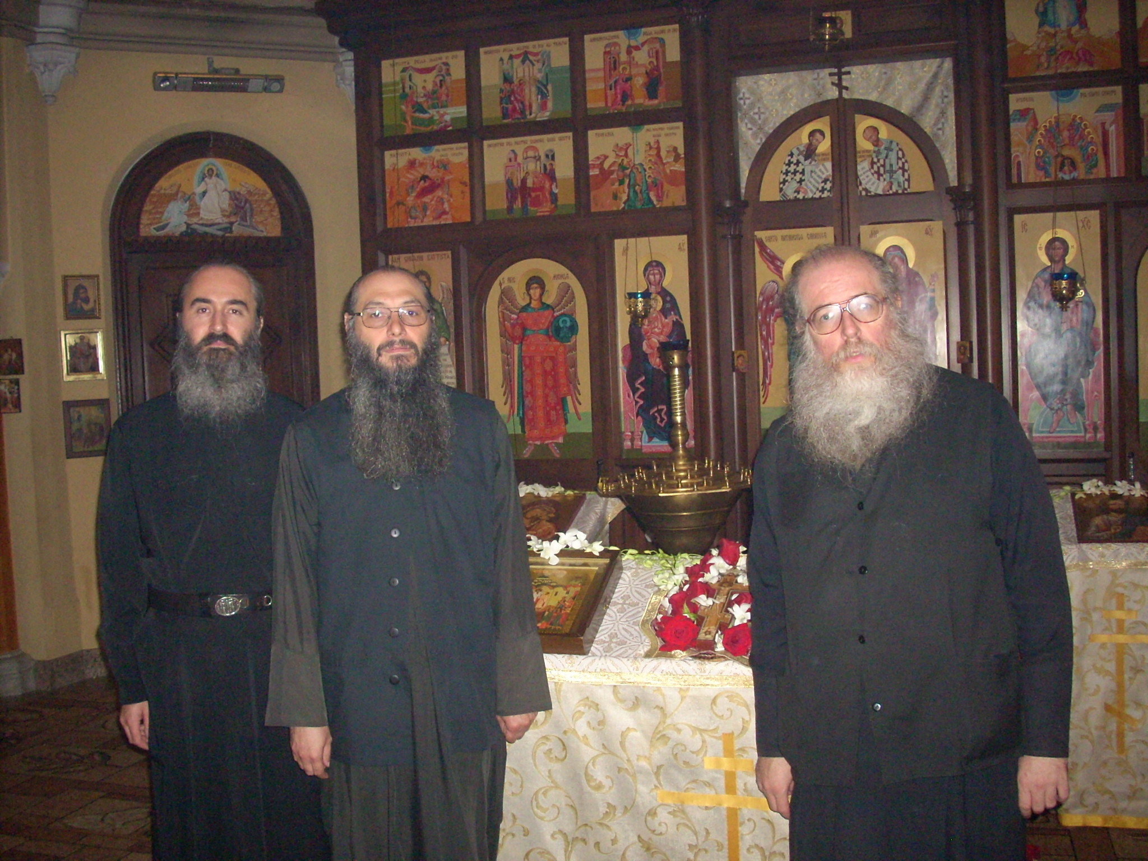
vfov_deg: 38.7
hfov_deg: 50.1
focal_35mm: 37
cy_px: 430
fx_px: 1227
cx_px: 574
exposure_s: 1/60
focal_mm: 6.2
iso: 400
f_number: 2.8
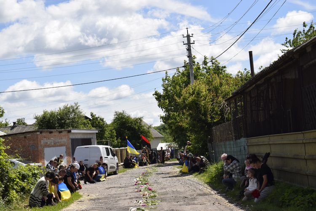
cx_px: 158
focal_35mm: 82
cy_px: 106
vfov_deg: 16.6
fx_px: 725
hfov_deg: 24.6
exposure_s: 1/200
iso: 100
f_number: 11
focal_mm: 55
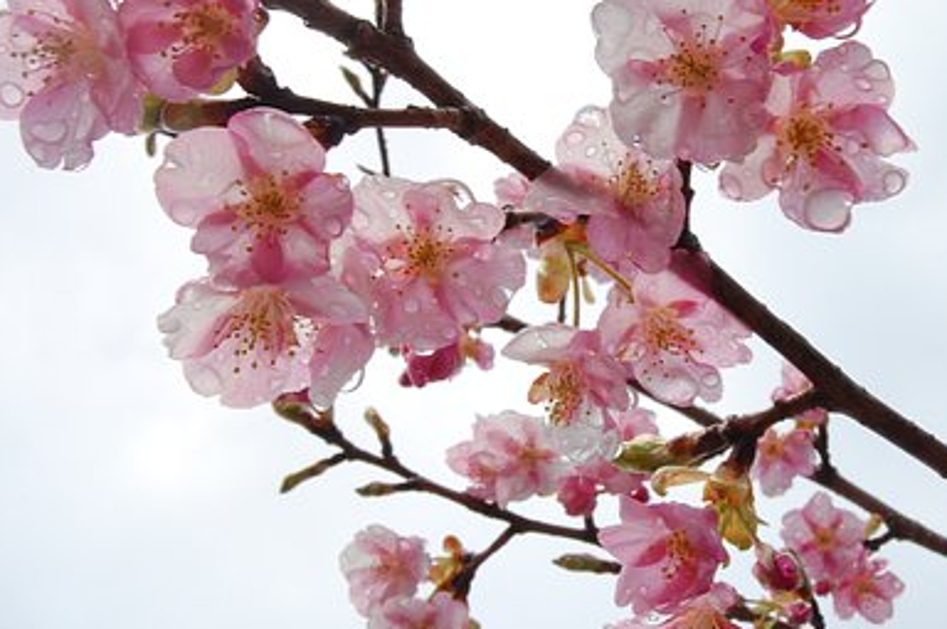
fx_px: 2102
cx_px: 587
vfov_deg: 17.0
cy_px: 276
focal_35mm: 80
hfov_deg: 25.3
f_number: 32
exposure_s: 1/30
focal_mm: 40
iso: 200
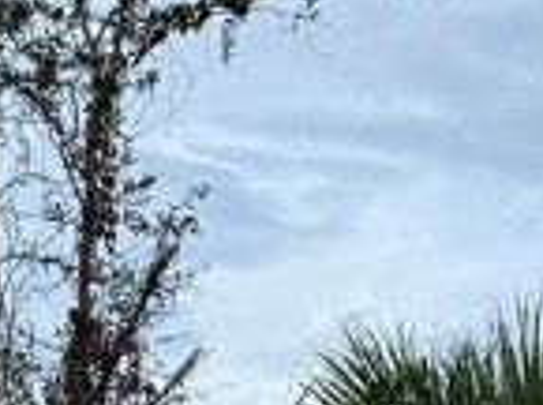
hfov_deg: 11.6
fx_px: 2660
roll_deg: -1.0
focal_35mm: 170
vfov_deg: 8.2
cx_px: 139
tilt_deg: +3.8
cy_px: 832
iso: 80
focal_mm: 6.76
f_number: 1.78
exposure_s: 1/2604
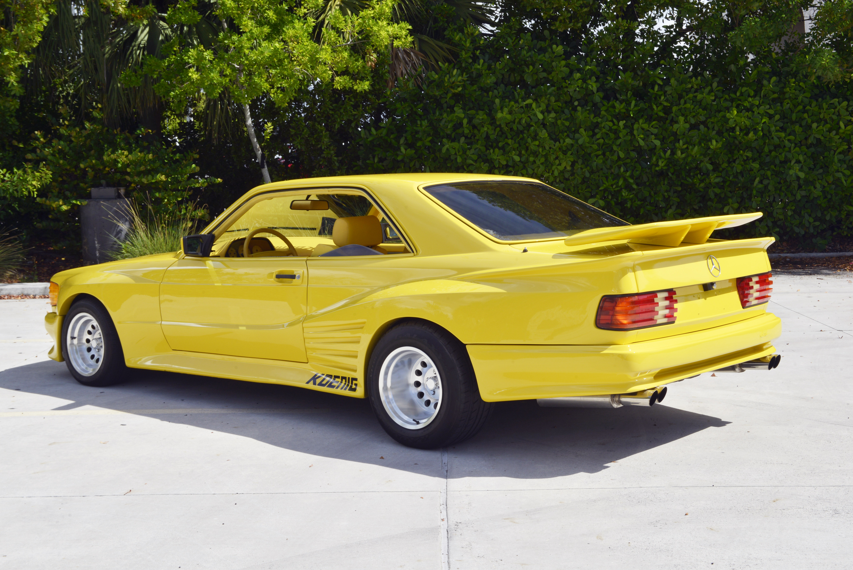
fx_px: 1233
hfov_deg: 38.2
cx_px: 426
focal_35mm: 52
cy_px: 285
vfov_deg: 26.0
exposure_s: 1/60
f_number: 22
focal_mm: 52
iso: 200
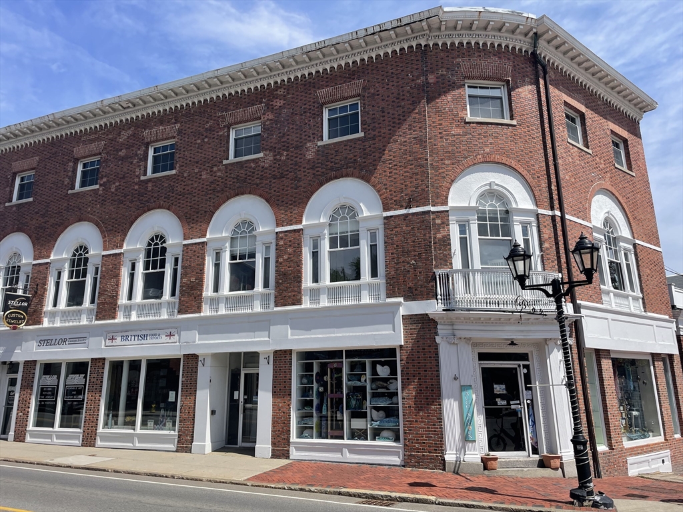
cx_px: 342
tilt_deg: +15.4
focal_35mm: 26
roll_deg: +0.6
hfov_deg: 67.3
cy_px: 256
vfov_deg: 53.1
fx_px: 513
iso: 32
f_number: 1.6
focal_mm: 4.2
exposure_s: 1/3610
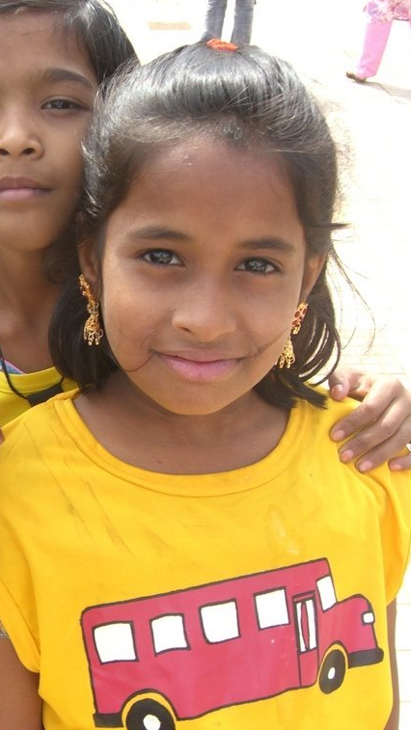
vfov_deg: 37.2
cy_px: 367
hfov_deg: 20.8
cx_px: 5
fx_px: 1085
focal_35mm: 56
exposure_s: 1/200
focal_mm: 7.9
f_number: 4
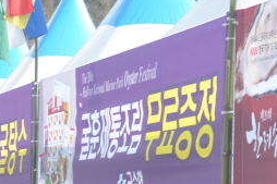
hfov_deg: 7.7
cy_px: 210
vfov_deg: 5.2
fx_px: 2030
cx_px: -58
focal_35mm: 264
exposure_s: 1/200
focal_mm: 70
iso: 200
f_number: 7.1
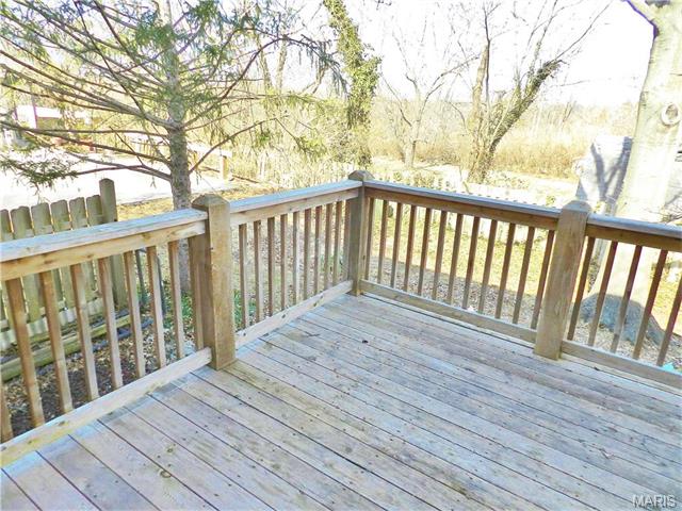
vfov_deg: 58.9
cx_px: 341
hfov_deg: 73.9
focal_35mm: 23
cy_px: 256
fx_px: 453
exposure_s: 1/320
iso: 160
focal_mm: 4
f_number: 3.4
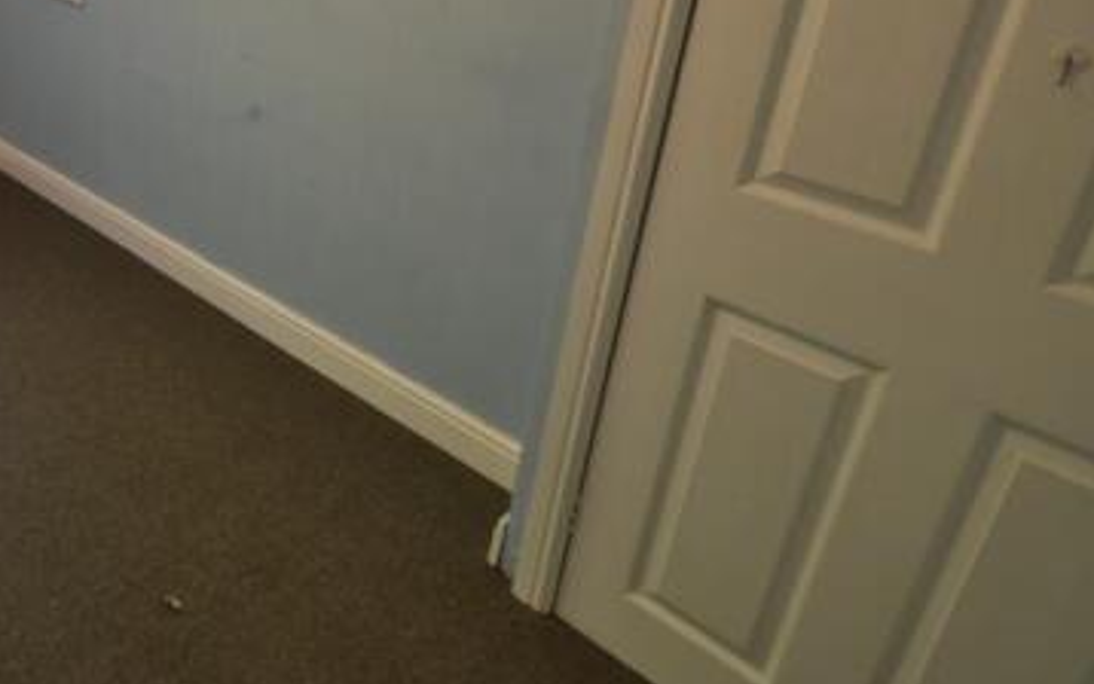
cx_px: 142
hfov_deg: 58.4
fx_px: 835
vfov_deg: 41.9
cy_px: 105
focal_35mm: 28
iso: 800
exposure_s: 1/100
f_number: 5
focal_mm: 10
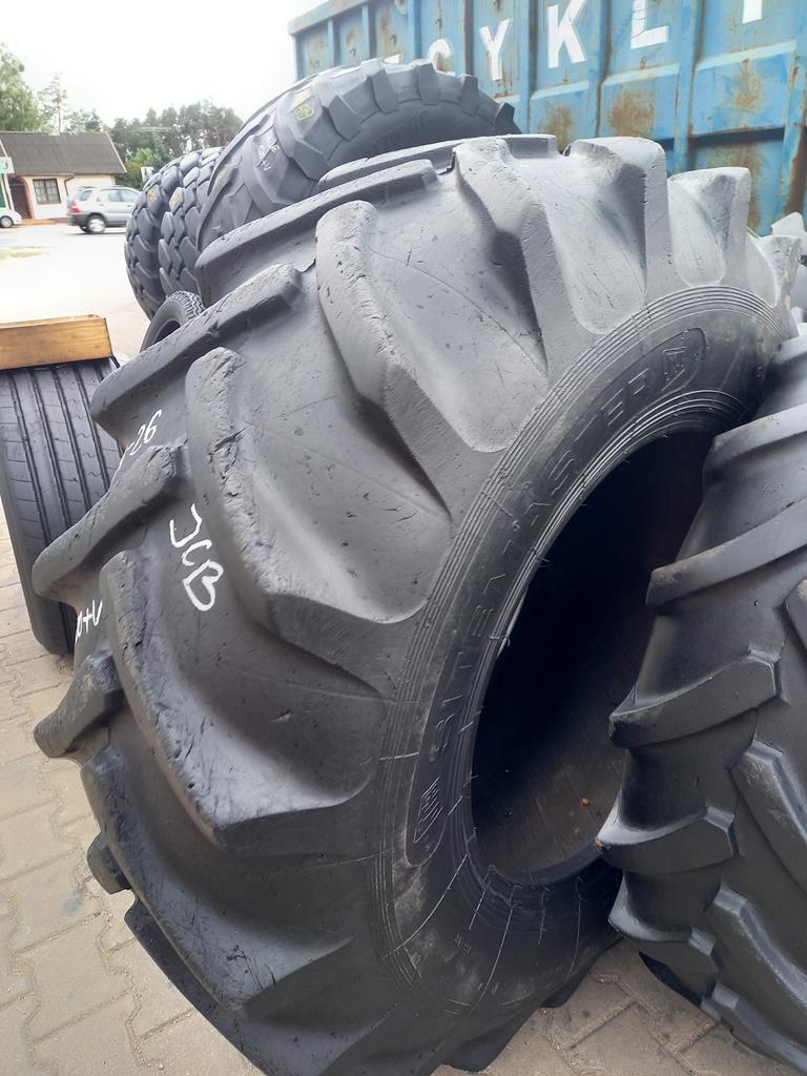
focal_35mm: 25
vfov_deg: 69.4
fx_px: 777
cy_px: 538
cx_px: 404
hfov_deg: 54.9
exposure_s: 1/100
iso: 64
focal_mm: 4.65
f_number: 1.8
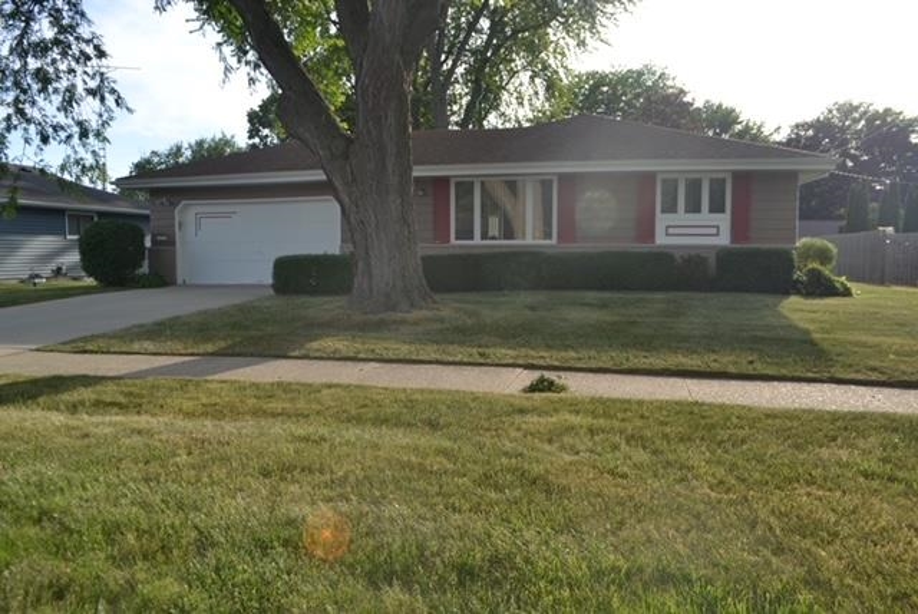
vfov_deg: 48.0
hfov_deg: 67.3
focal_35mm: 27
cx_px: 459
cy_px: 307
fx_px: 689
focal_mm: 18
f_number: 7.1
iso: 100
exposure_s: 1/200
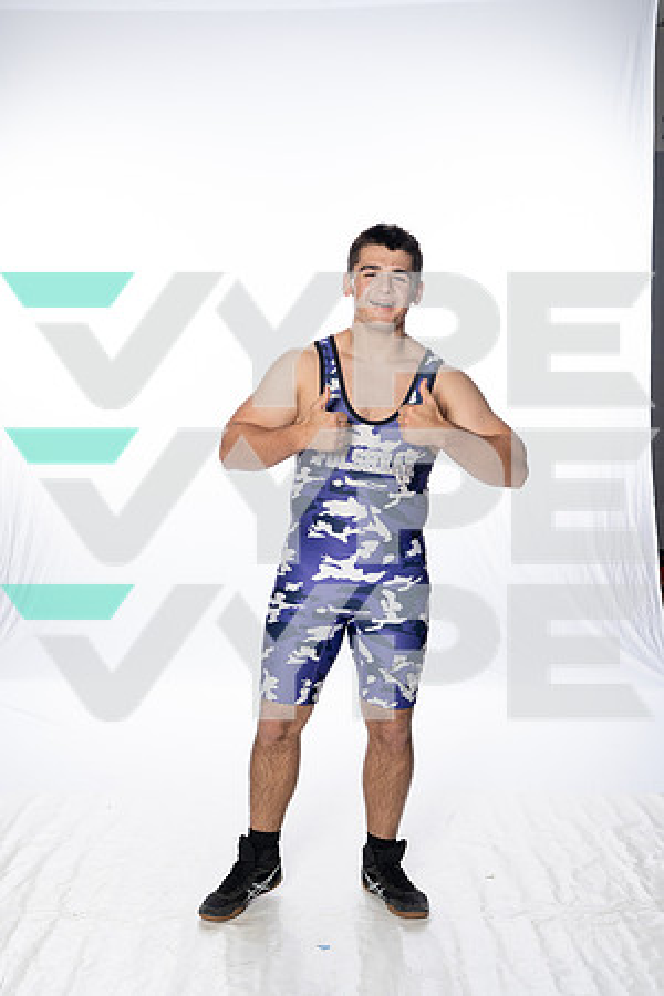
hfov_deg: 27.5
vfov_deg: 40.3
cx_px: 332
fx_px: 1356
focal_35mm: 49
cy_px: 498
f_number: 8
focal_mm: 49
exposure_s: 1/250
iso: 800
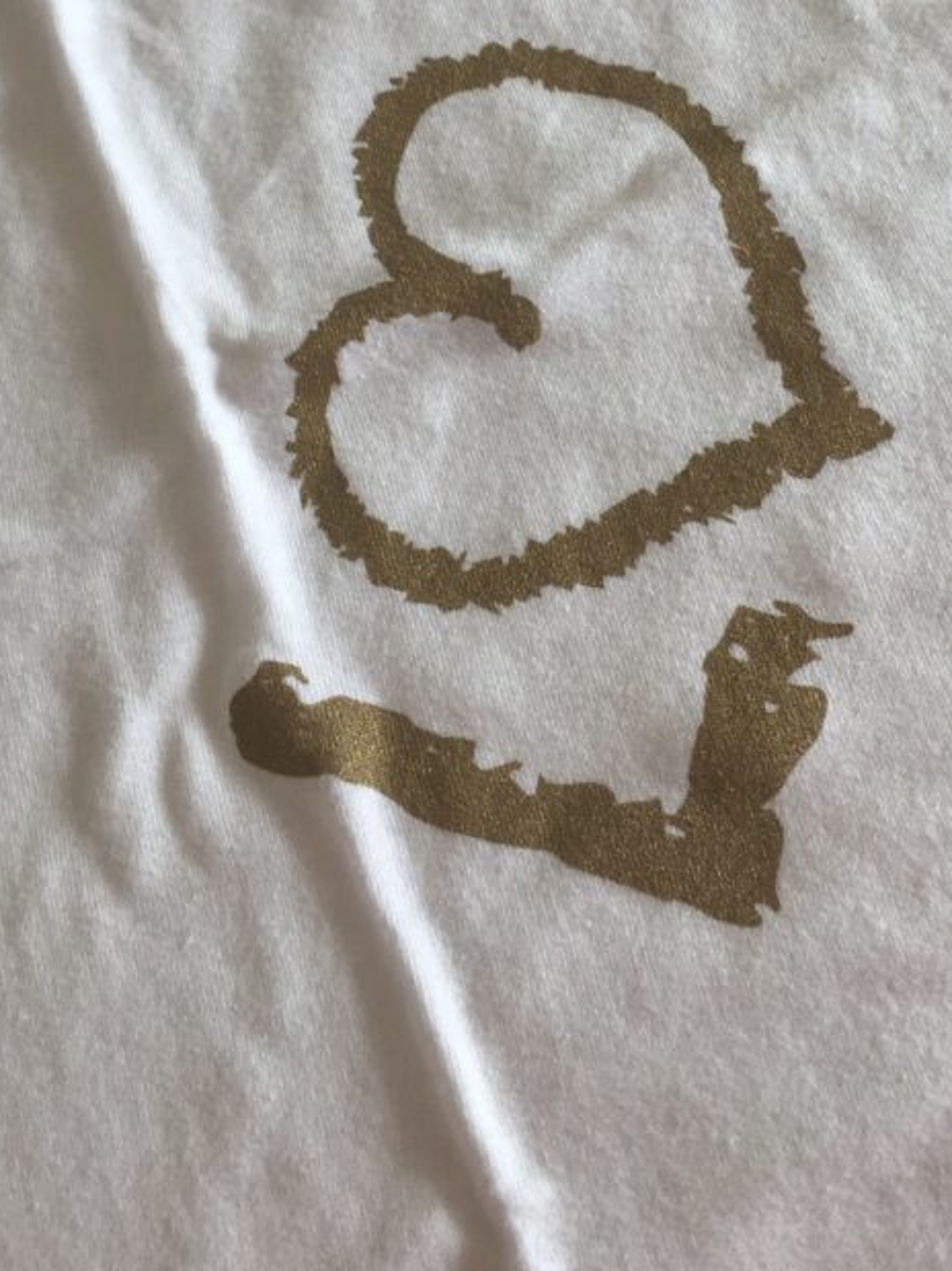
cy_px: 246
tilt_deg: -62.5
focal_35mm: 48
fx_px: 1761
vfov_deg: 38.1
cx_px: 712
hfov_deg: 29.8
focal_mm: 4.15
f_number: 2.2
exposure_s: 1/100
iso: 40
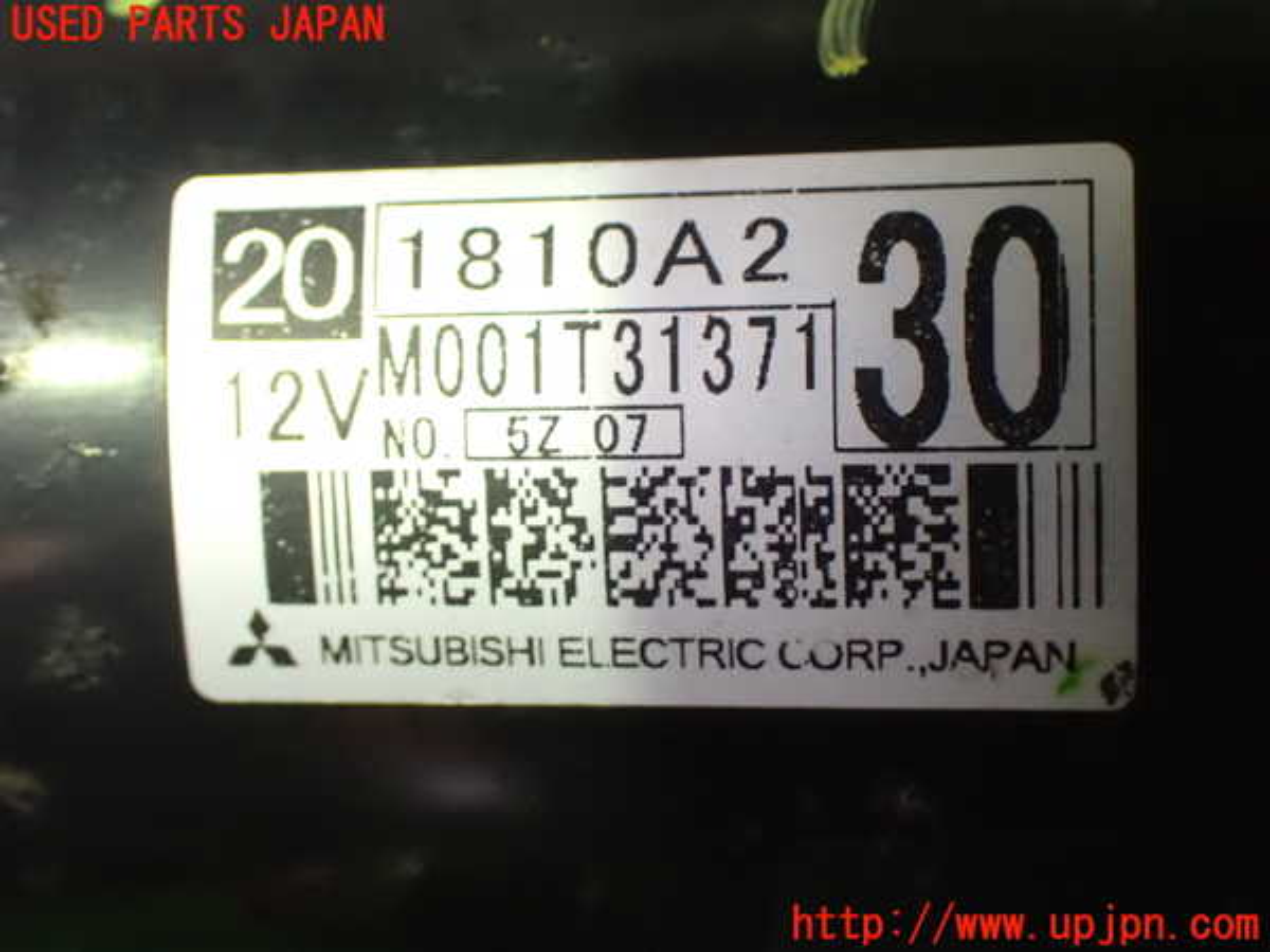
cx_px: 635
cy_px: 476
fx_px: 1981
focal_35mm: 54
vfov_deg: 27.0
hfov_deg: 35.5
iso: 1600
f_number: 3.3
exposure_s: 1/30
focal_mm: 9.65
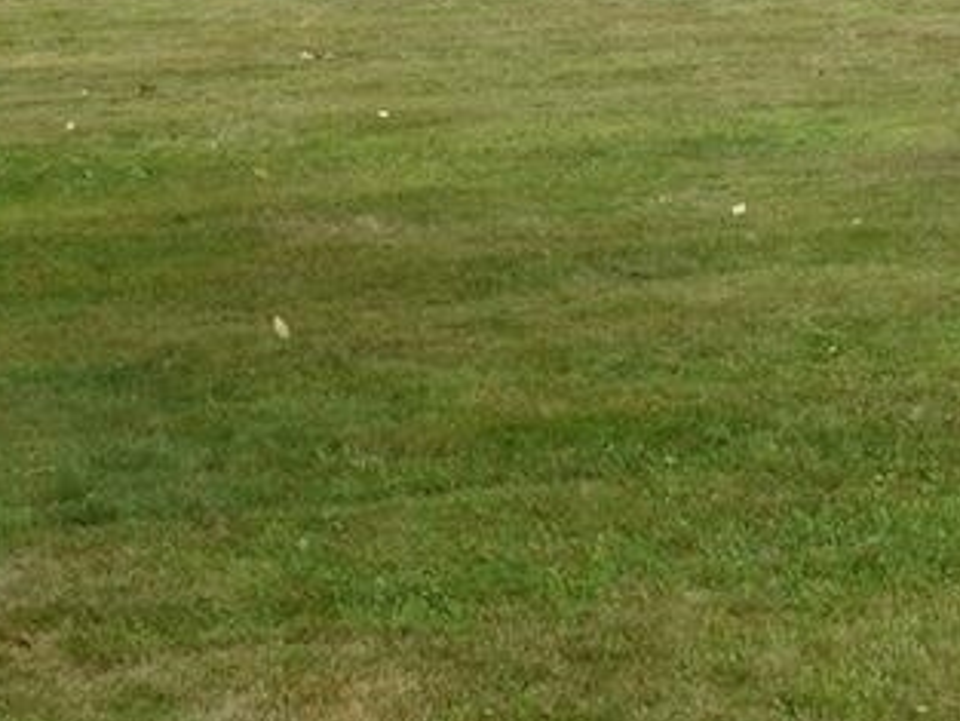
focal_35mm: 109
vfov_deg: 13.3
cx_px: 893
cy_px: -124
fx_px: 3012
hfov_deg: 17.8
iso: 200
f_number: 6.3
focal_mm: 23
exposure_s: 1/250
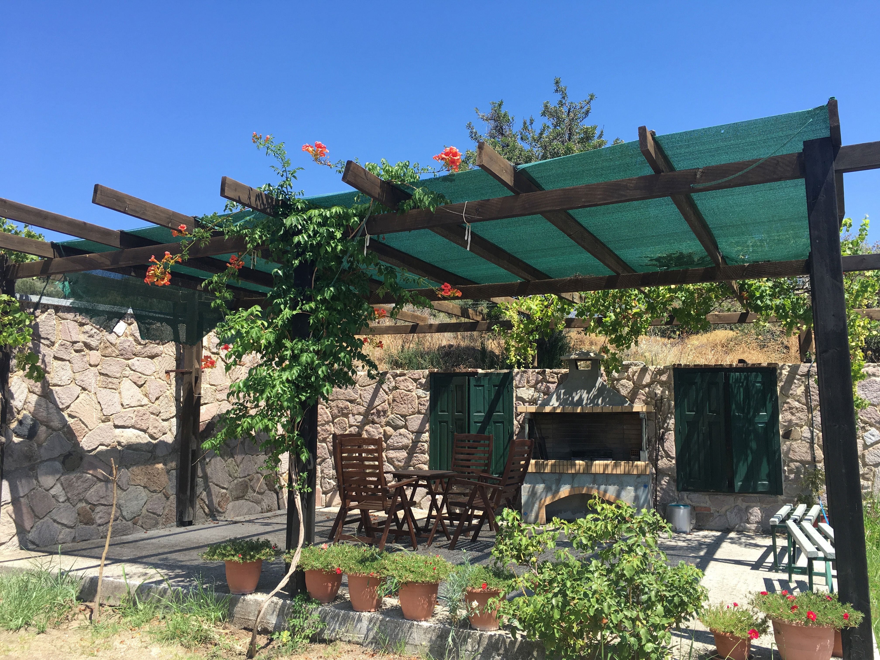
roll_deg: -0.4
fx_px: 737
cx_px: 440
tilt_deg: +7.3
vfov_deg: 48.2
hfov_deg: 61.7
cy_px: 330
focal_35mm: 29
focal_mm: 4.15
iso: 25
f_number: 2.2
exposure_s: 1/693
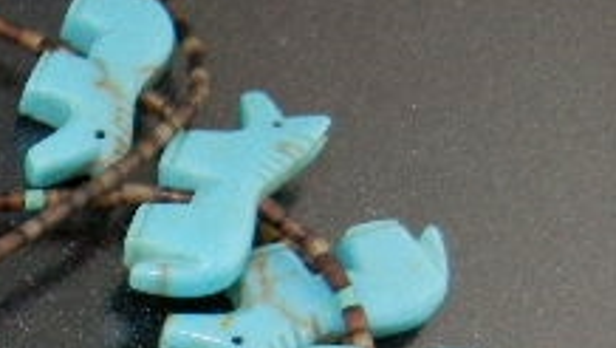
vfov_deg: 12.2
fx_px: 1569
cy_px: 467
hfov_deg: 20.1
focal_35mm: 96
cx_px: -212
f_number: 7
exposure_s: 1/30
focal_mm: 5.4
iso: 724
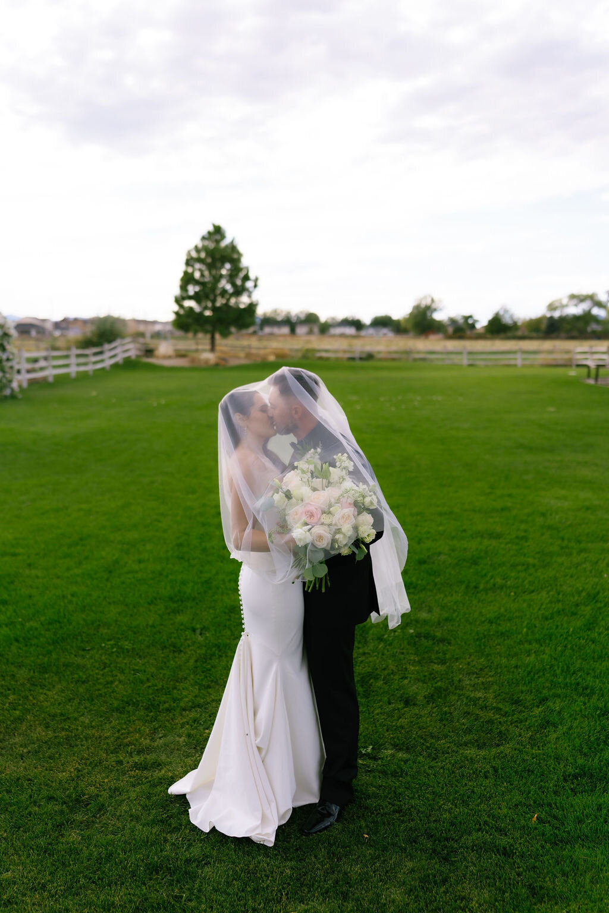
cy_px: 456
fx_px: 888
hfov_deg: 37.9
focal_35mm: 35
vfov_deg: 54.4
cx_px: 304
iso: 160
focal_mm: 35
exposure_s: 1/2000
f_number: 2.2
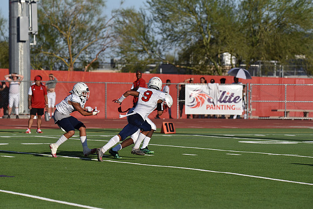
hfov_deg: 8.6
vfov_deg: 5.7
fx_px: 2087
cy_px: 104
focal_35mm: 240
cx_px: 156
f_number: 5.6
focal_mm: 240
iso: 360
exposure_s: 1/4000
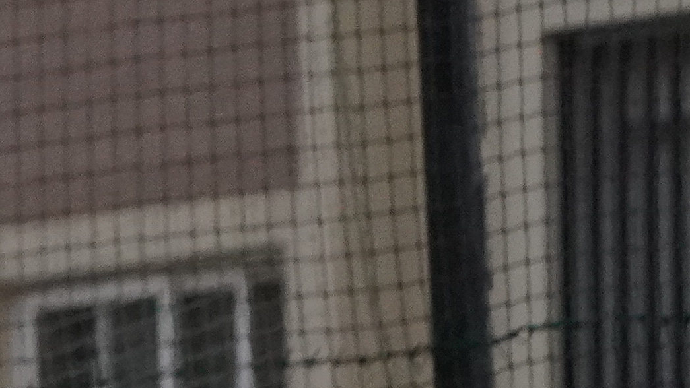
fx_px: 16175
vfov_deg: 1.4
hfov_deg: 2.4
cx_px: -402
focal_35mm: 884
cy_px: -38
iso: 2500
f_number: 5.6
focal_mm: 98
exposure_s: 1/1000
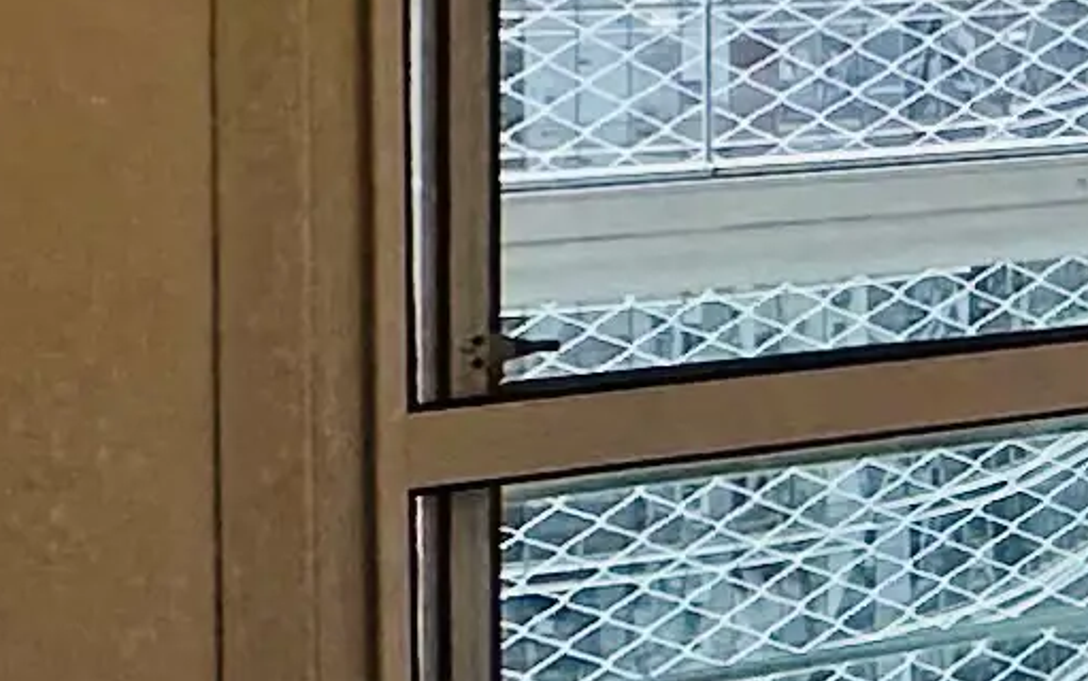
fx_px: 3471
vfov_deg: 11.0
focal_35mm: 117
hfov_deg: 10.5
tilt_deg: +0.0
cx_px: 3479
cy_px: -143
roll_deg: -0.3
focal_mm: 2.22
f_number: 2.2
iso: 40
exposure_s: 1/157
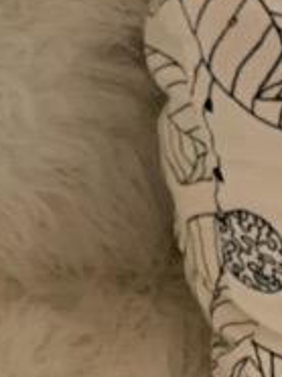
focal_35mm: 140
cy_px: -118
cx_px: -454
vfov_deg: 13.6
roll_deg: +2.3
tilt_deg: -14.2
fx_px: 1524
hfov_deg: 9.2
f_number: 1.8
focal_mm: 4.25
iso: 160
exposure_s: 1/60
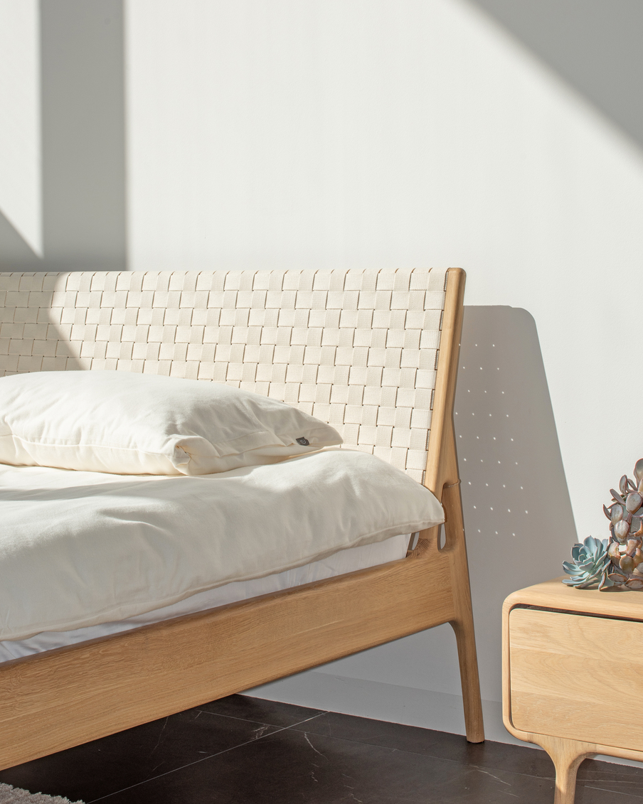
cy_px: 358
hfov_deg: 23.1
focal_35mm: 66
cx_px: 320
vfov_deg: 28.7
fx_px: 1571
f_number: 13
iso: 100
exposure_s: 1/160
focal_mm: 45
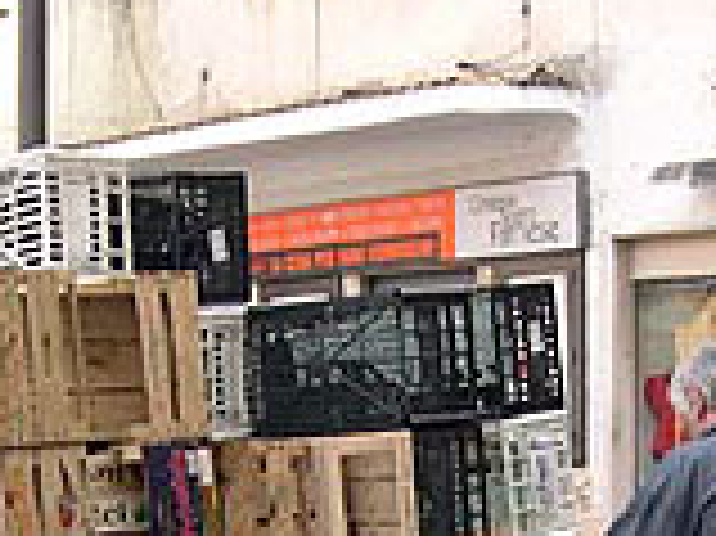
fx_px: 2460
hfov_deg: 16.5
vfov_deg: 12.1
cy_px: 707
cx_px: 279
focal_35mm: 119
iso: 100
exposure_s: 1/236
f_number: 2.9
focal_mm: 9
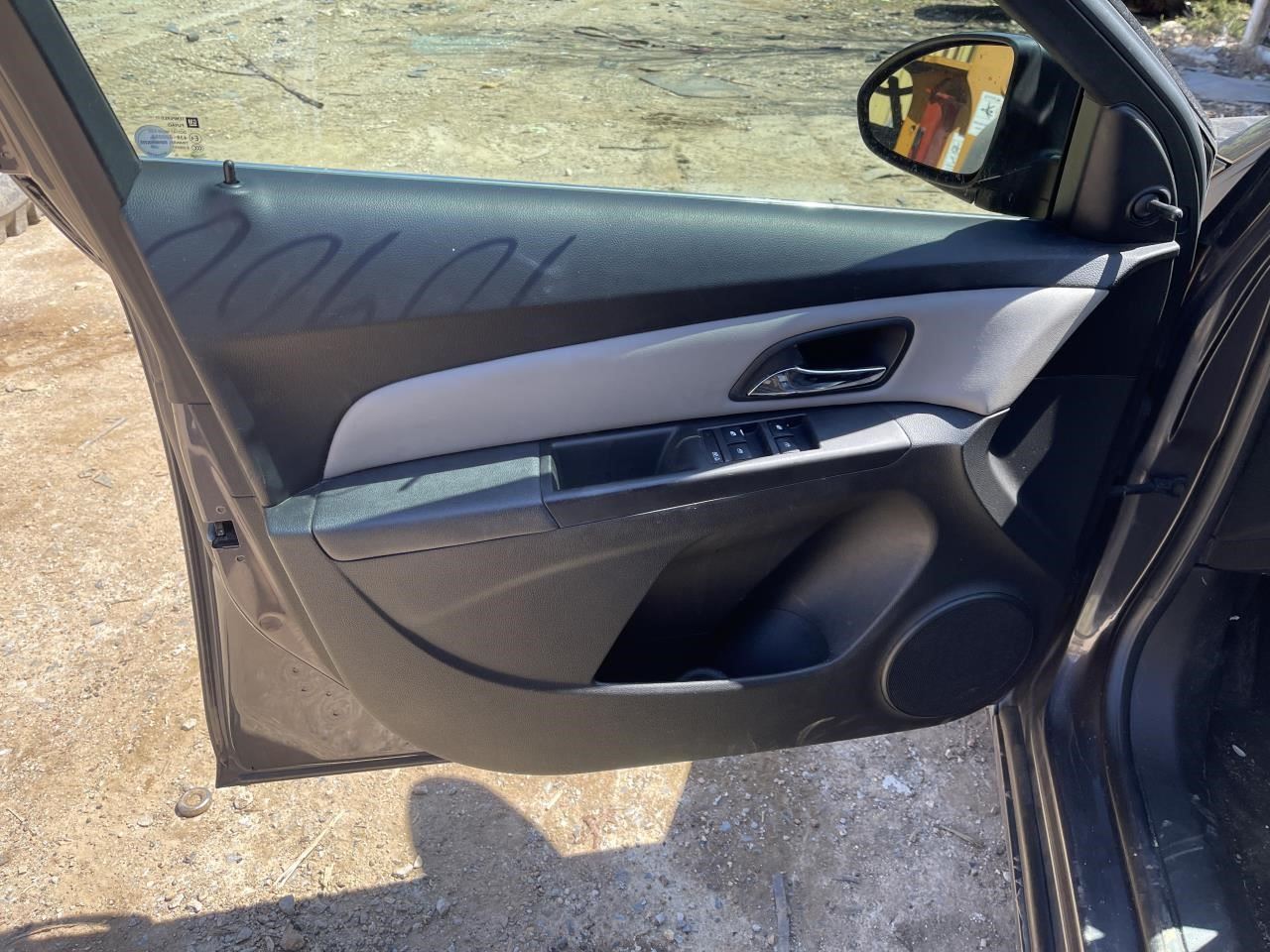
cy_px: 476
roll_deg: -2.4
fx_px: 917
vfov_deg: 54.9
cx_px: 635
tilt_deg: -30.8
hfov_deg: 69.4
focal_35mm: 25
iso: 32
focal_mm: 5.1
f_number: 1.6
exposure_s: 1/486
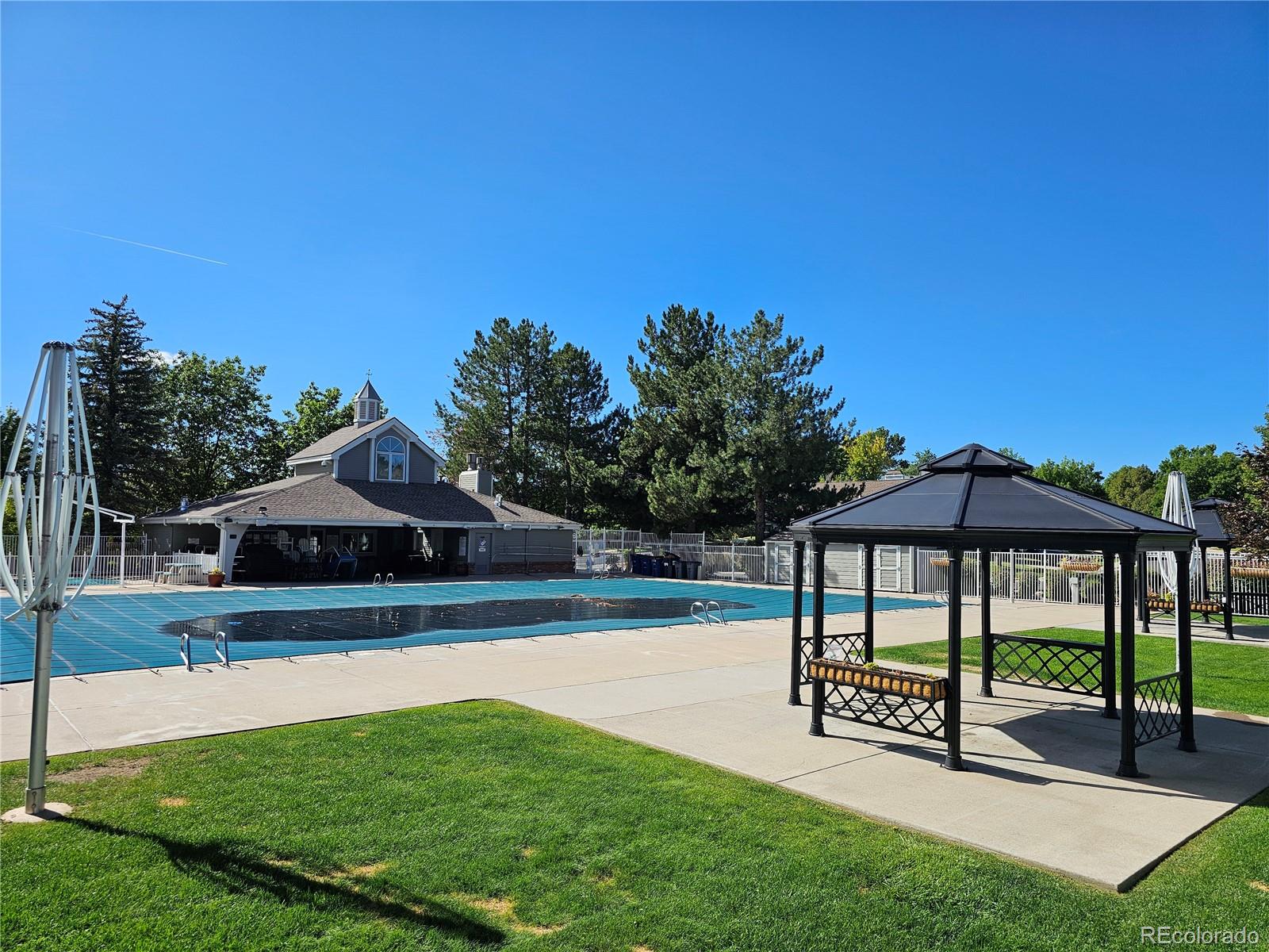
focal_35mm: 23
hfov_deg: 73.9
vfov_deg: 58.9
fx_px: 843
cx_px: 634
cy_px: 476
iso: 16
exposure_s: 1/1350
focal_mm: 6.3
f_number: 1.7
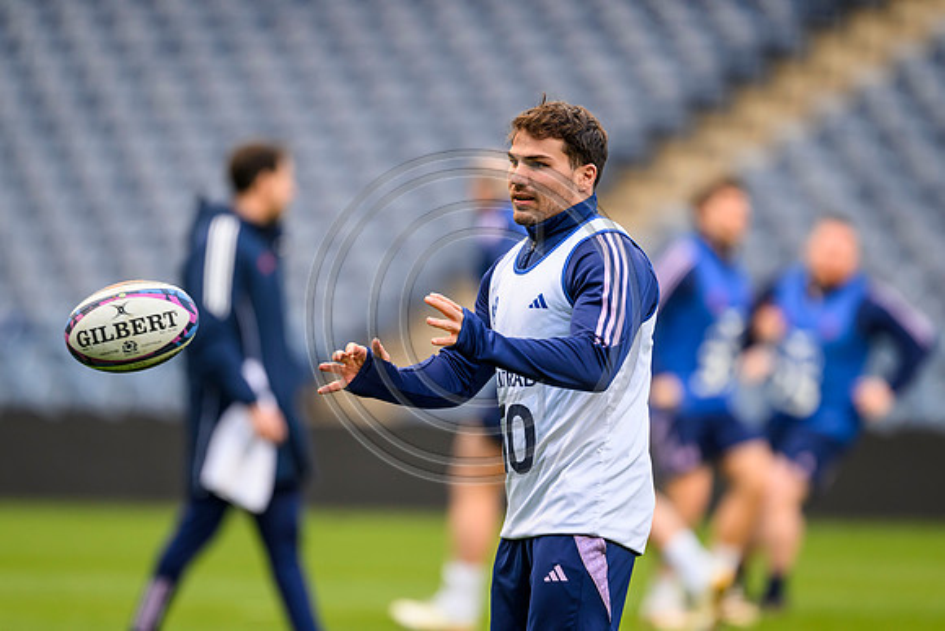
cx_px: 472
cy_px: 316
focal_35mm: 560
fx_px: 14703
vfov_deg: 2.5
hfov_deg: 3.7
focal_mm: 560
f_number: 4
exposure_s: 1/1000
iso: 1000
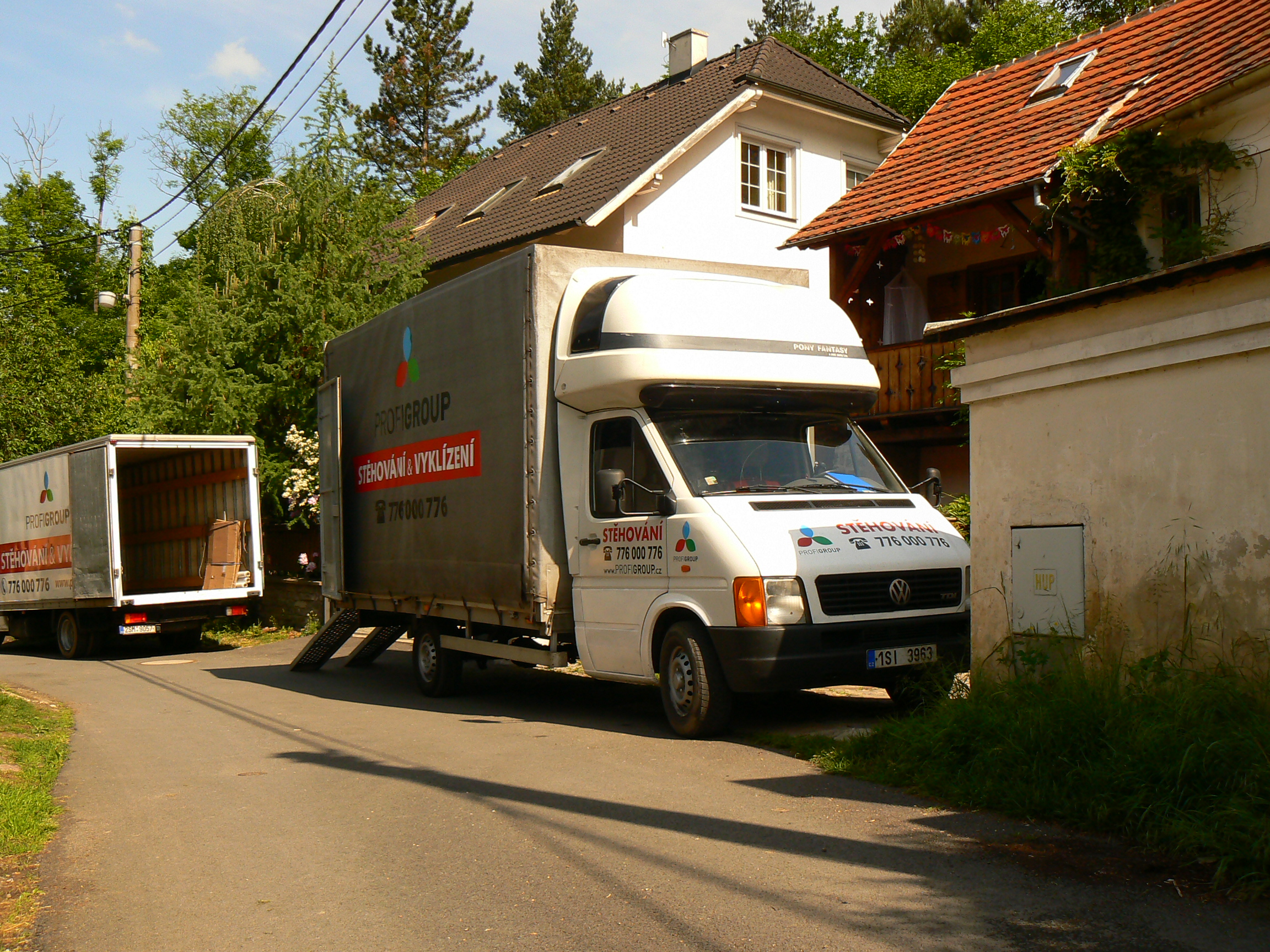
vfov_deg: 39.7
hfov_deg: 51.4
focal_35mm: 36
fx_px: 1321
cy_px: 476
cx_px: 635
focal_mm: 6
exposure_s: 1/500
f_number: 5.6
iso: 80
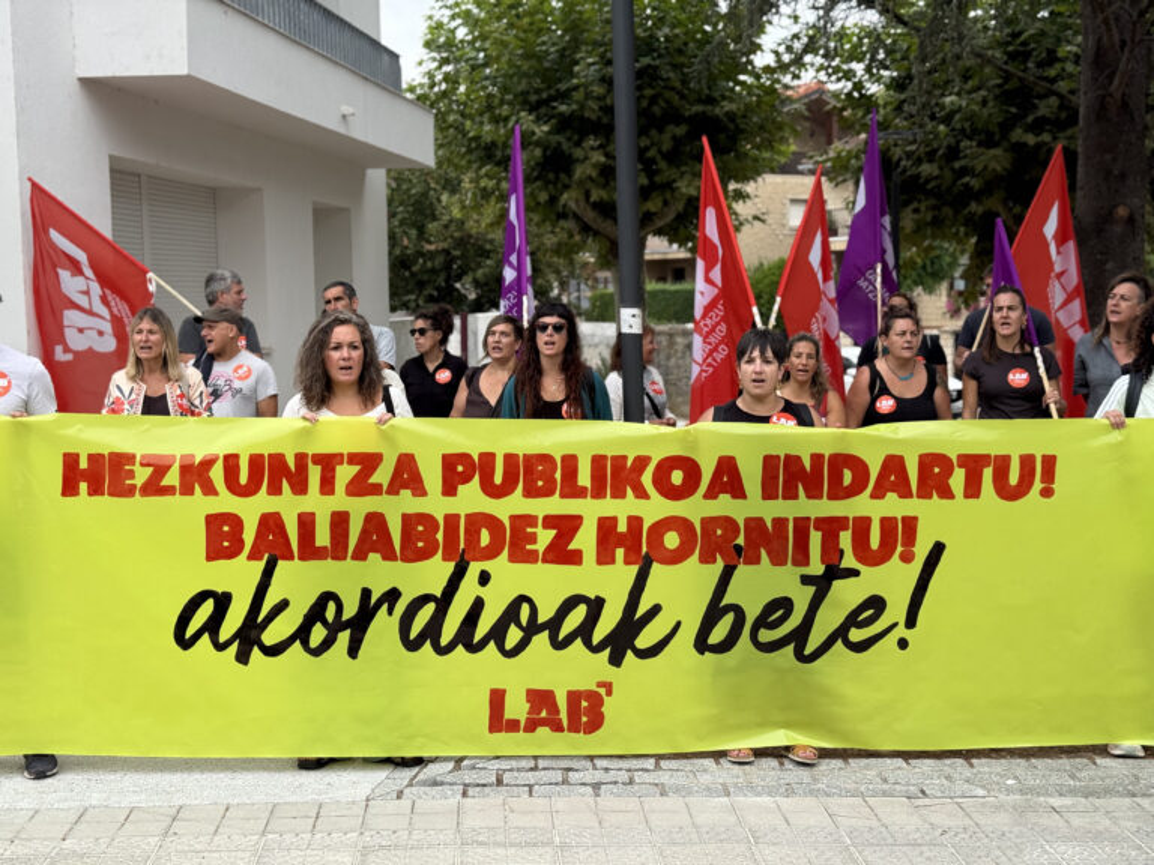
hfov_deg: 39.7
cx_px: 577
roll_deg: +1.6
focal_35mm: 48
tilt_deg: -4.9
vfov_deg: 30.3
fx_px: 1600
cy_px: 432
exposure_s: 1/855
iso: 64
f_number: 1.78
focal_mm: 6.76
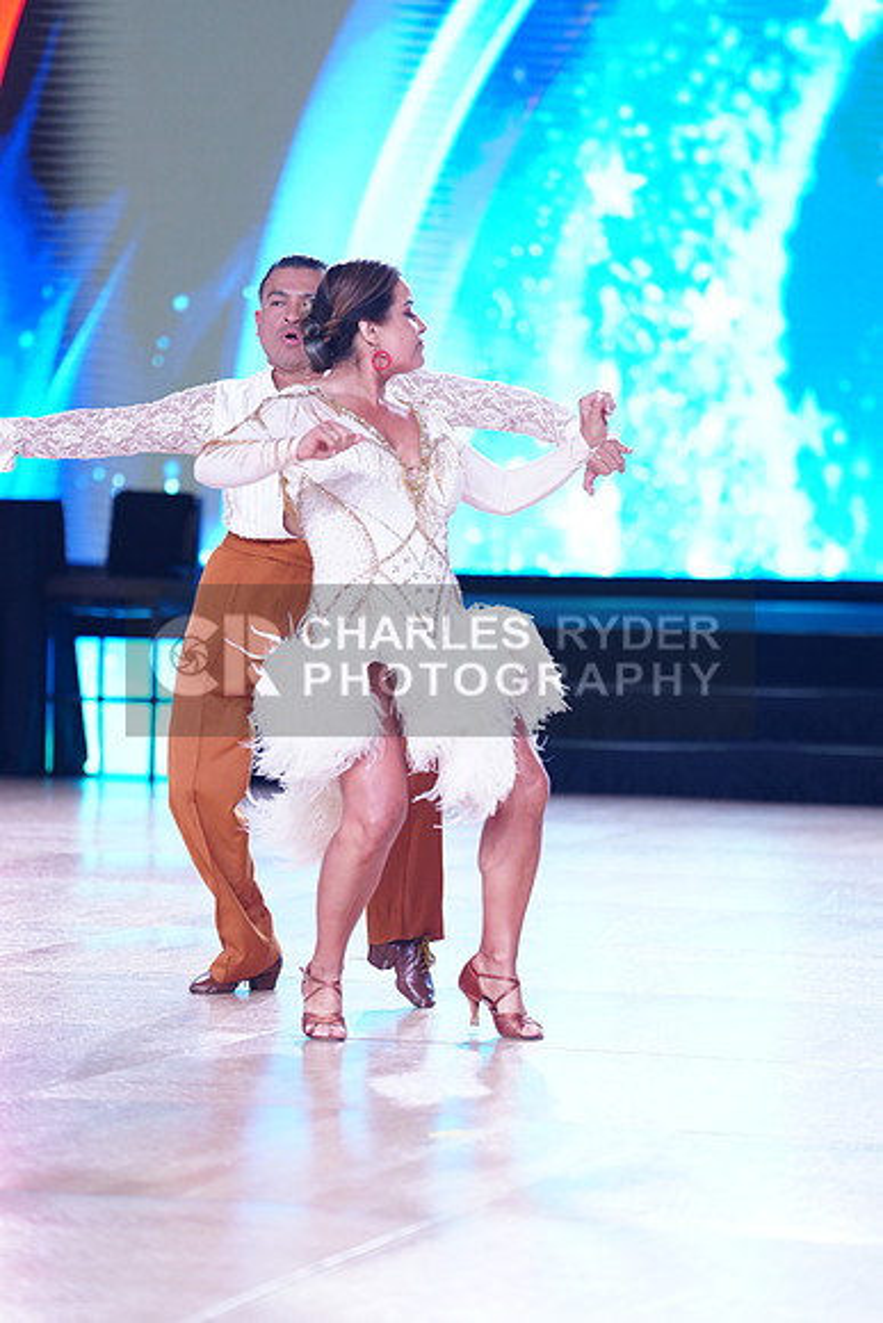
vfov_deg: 14.2
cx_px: 442
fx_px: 5294
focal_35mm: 144
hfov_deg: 9.5
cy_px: 662
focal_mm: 144
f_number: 2.8
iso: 1600
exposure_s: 1/640
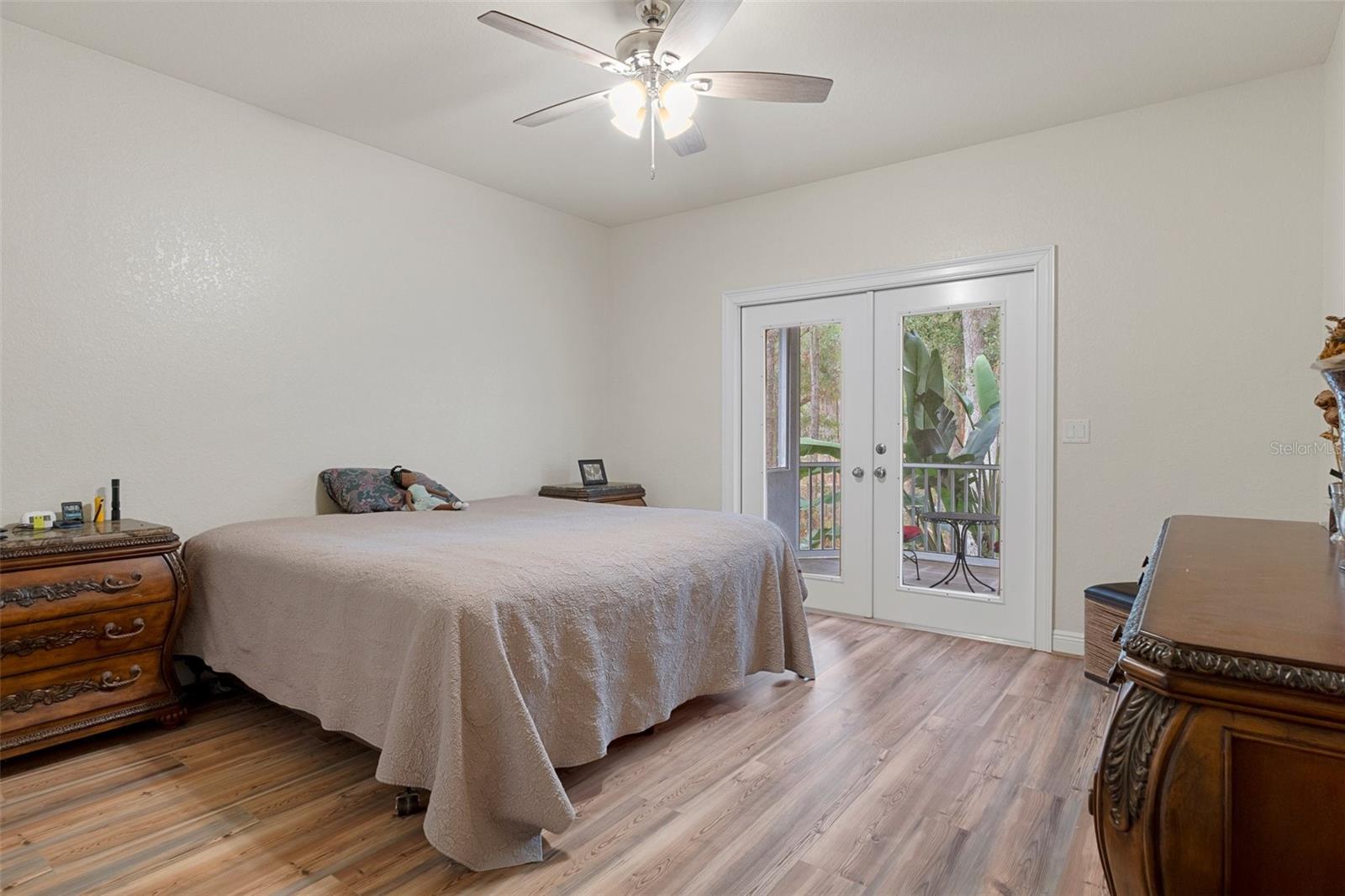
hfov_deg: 90.0
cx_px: 672
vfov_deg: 67.4
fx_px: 672
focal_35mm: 18
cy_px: 448
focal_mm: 12
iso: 320
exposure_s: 1.6
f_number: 8
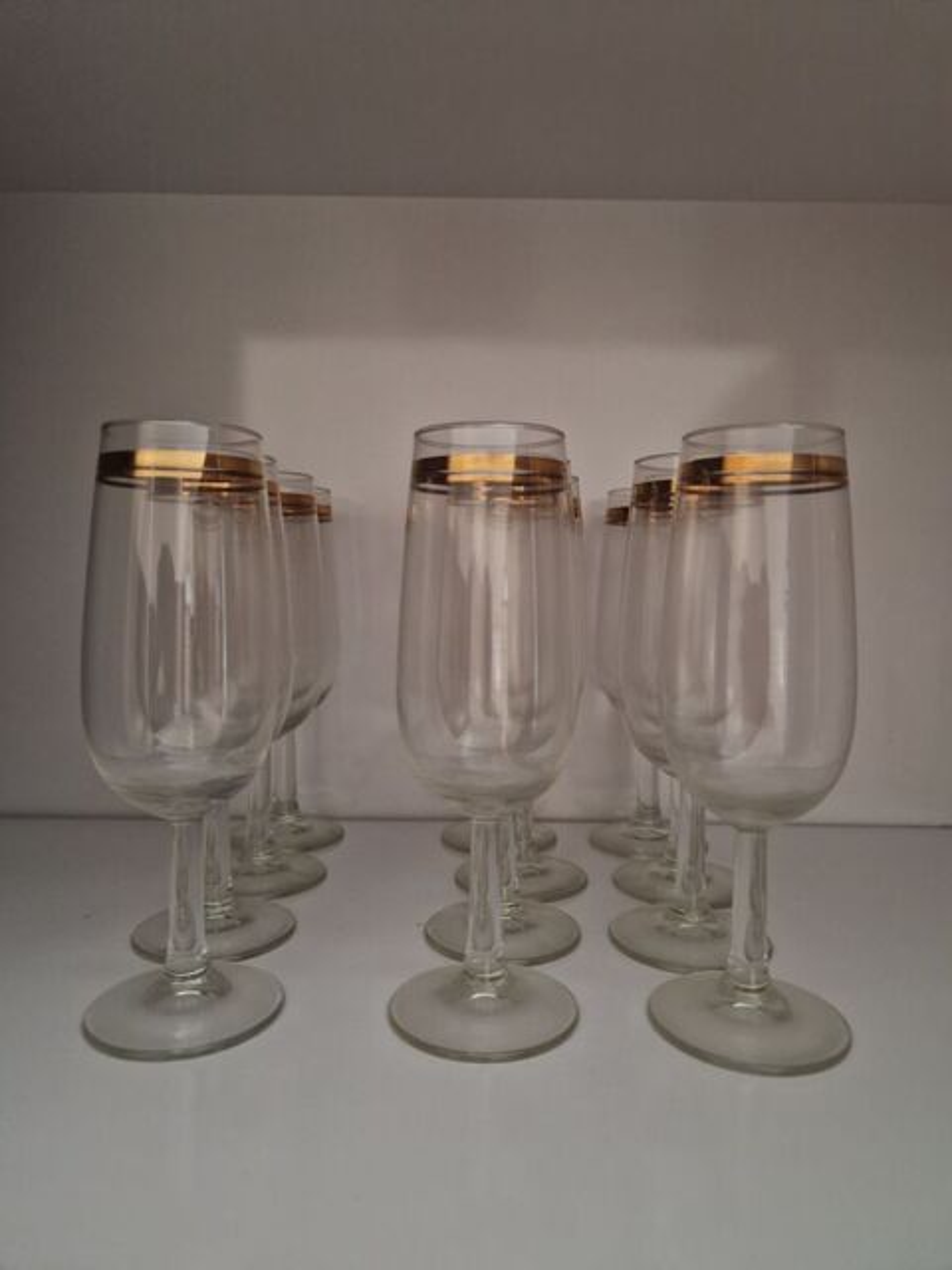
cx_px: 476
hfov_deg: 58.9
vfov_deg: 73.9
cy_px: 635
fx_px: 843
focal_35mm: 23
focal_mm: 5.4
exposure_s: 1/25
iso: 800
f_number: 1.8
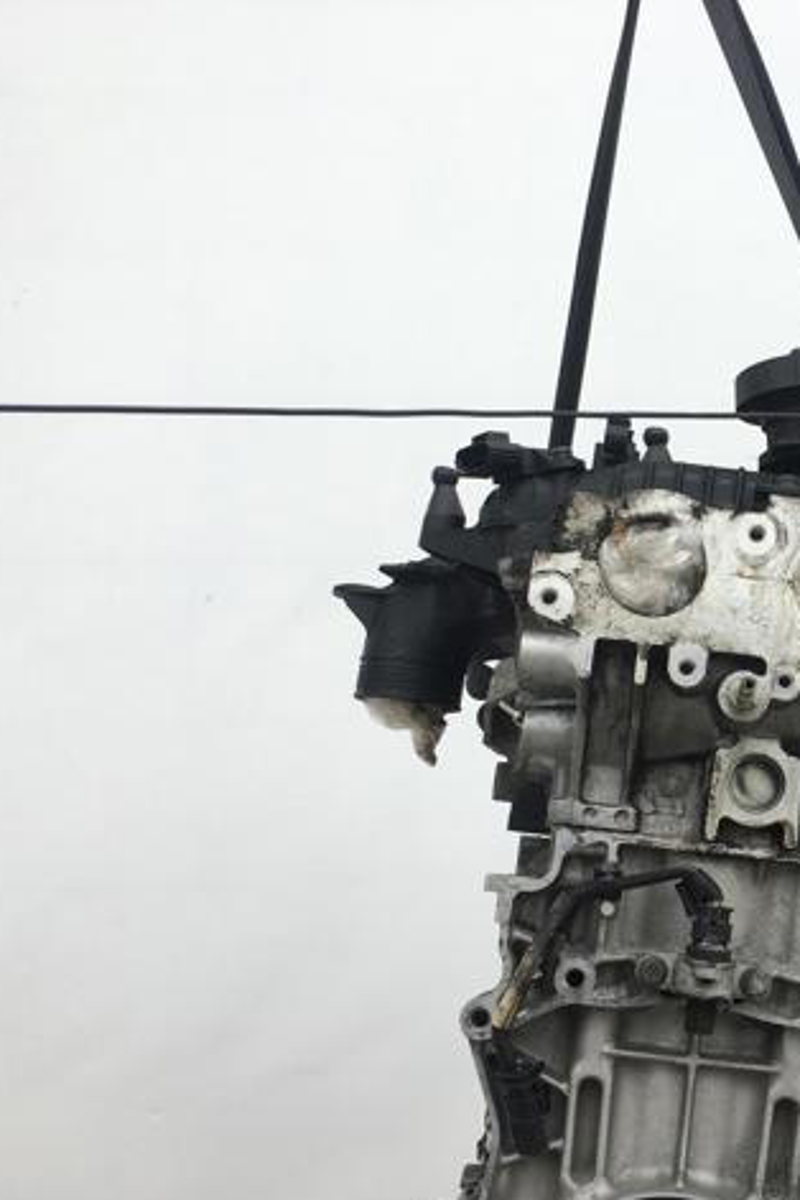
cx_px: 736
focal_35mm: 41
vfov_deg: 47.4
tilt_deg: +5.7
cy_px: 606
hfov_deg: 31.0
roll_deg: +1.5
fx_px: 1367
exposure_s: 1/746
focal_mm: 4.15
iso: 25
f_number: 2.2
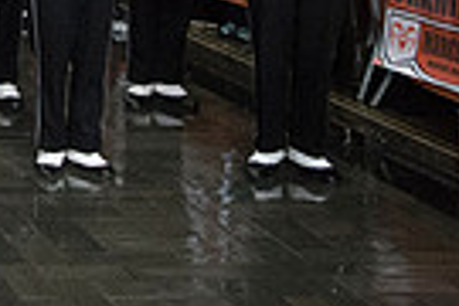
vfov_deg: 10.3
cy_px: -250
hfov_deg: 14.7
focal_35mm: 125
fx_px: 1594
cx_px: -316
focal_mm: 29
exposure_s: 1/4000
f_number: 2.8
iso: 10000
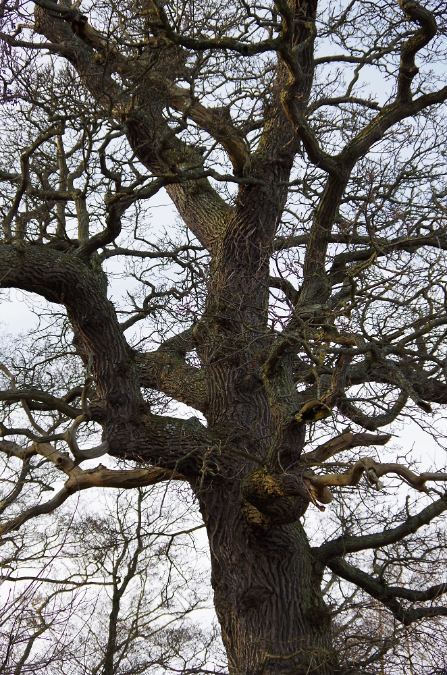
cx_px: 224
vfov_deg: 27.0
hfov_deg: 18.1
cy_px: 338
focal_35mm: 75
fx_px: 1404
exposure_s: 1/160
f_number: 5.6
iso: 200
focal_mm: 50
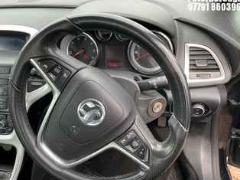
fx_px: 201
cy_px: 93
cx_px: 109
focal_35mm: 29
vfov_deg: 48.2
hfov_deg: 61.6
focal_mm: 4.2
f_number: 1.6
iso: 64
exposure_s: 1/121
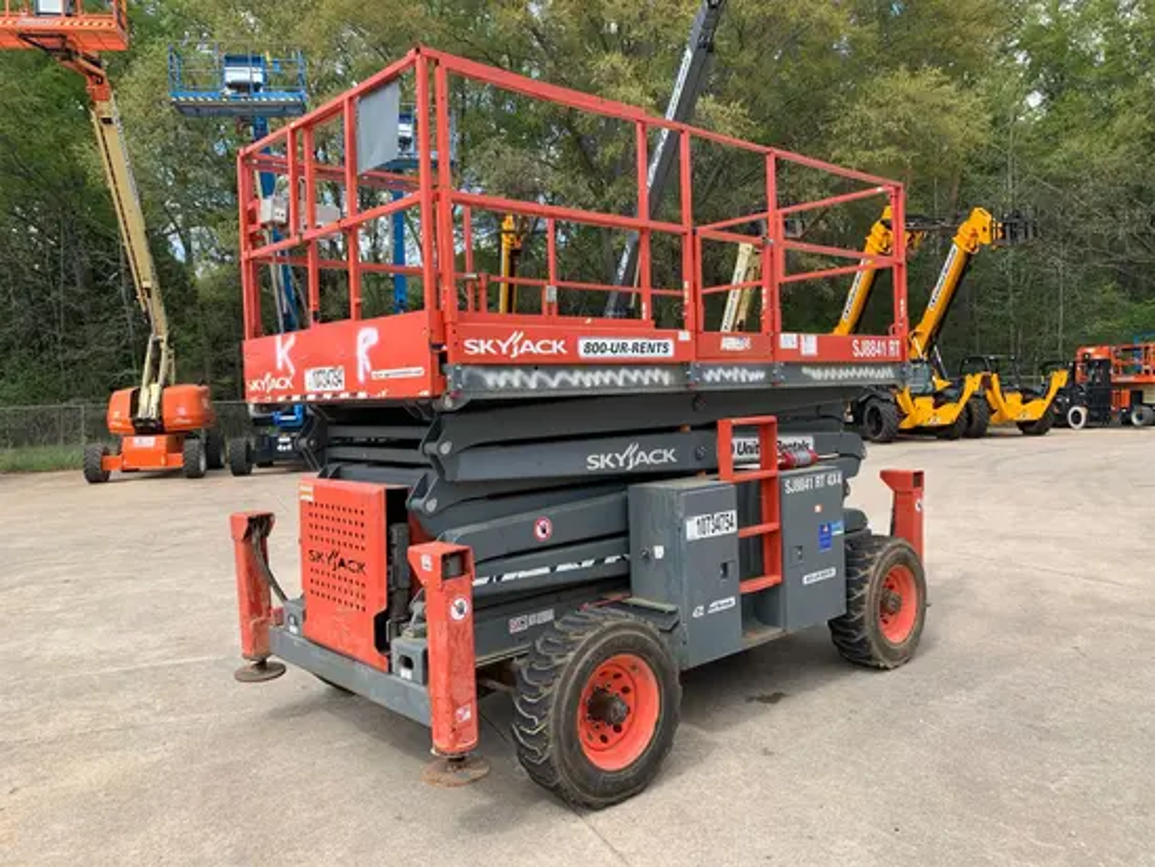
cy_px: 434
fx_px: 868
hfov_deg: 67.3
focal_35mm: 26
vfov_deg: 53.1
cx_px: 578
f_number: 1.8
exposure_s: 1/945
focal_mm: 4.25
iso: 25
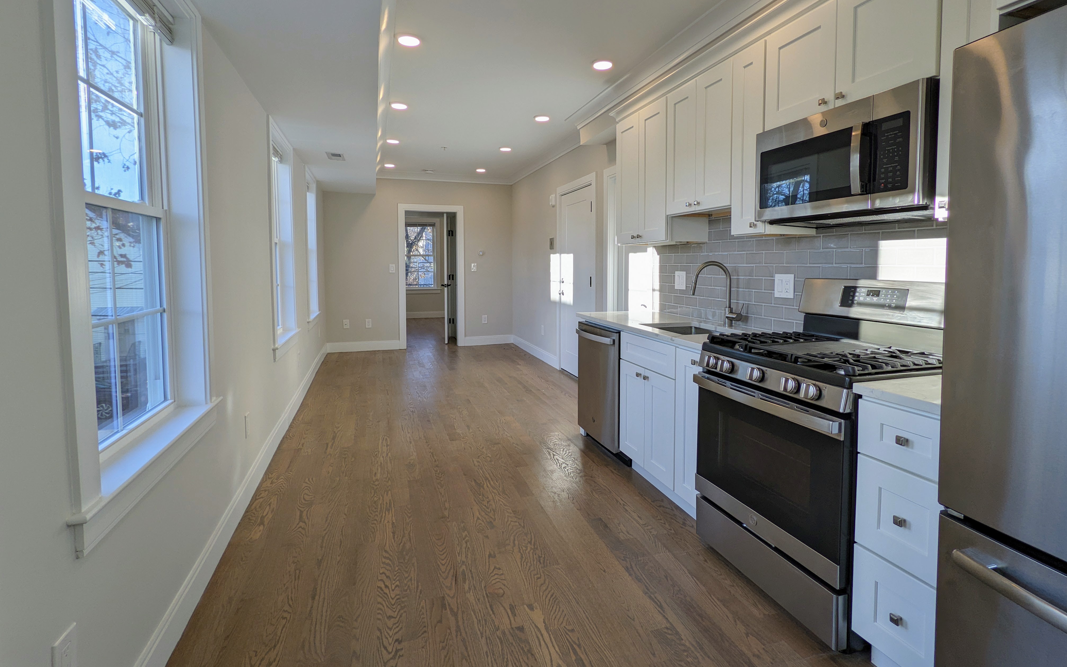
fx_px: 494
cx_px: 534
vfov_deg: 67.6
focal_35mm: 17
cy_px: 283
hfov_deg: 94.4
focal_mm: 2.22
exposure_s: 1/120
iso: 31
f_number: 2.2
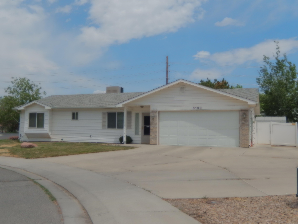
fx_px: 310
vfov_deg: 39.7
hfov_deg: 51.4
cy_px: 112
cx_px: 149
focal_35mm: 36
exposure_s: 1/500
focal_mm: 6.5
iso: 125
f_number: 8
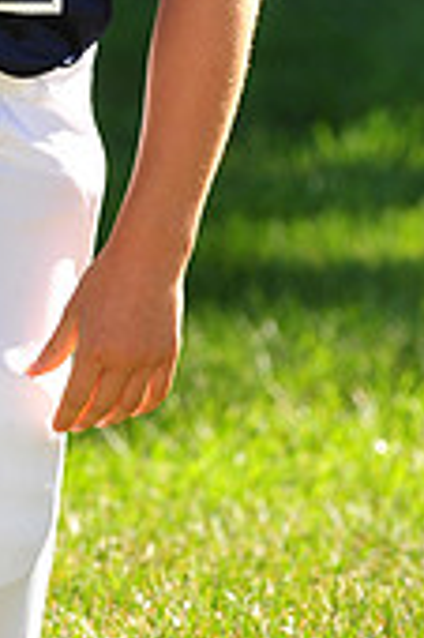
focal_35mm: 513
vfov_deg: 4.0
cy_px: -165
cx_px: -161
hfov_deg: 2.7
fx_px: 9081
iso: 200
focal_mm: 150
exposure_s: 1/400
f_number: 4.5
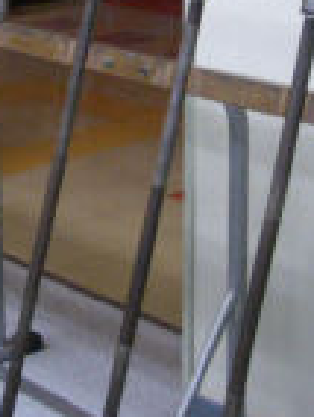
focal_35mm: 104
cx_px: 116
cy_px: -32
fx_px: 1254
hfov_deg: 14.3
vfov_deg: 18.2
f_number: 2.6
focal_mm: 5.8
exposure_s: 1/50
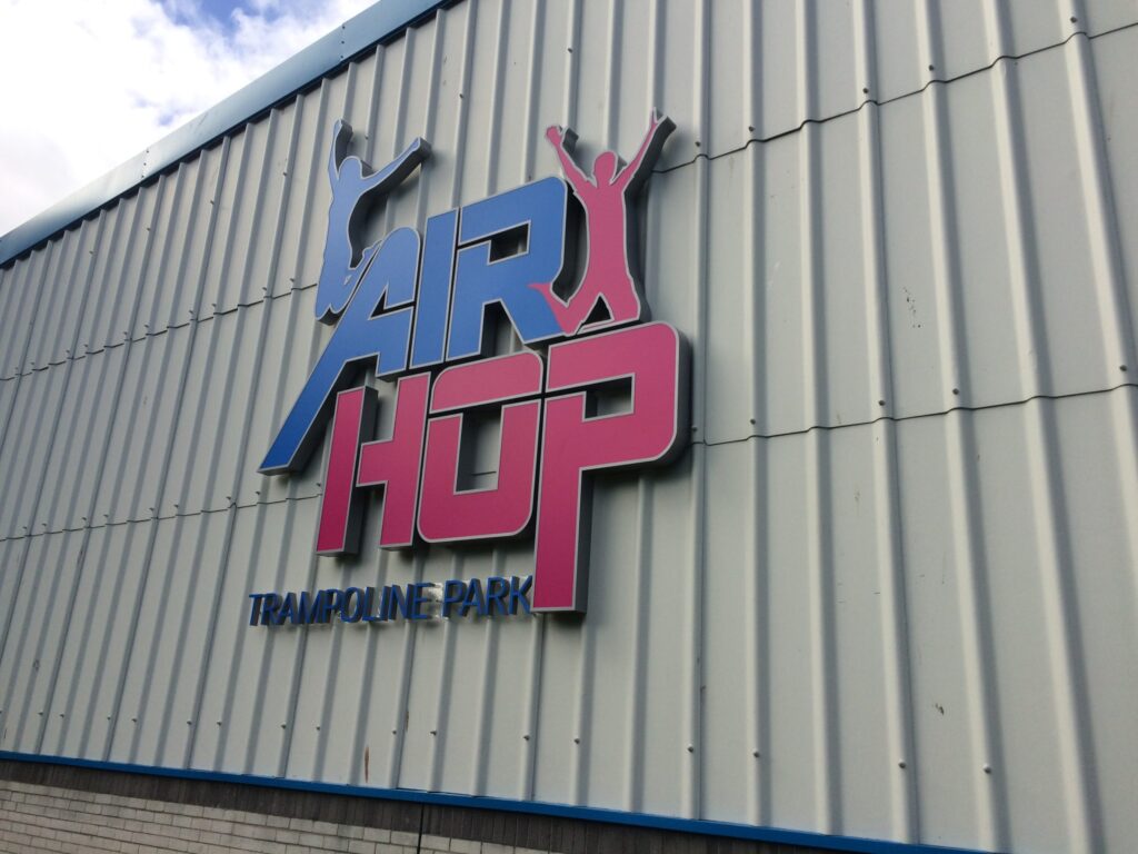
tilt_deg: +19.4
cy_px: 427
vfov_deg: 48.2
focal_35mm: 29
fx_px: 953
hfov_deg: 61.7
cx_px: 569
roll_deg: -3.1
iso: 32
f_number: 2.2
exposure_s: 1/1325
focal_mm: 4.15
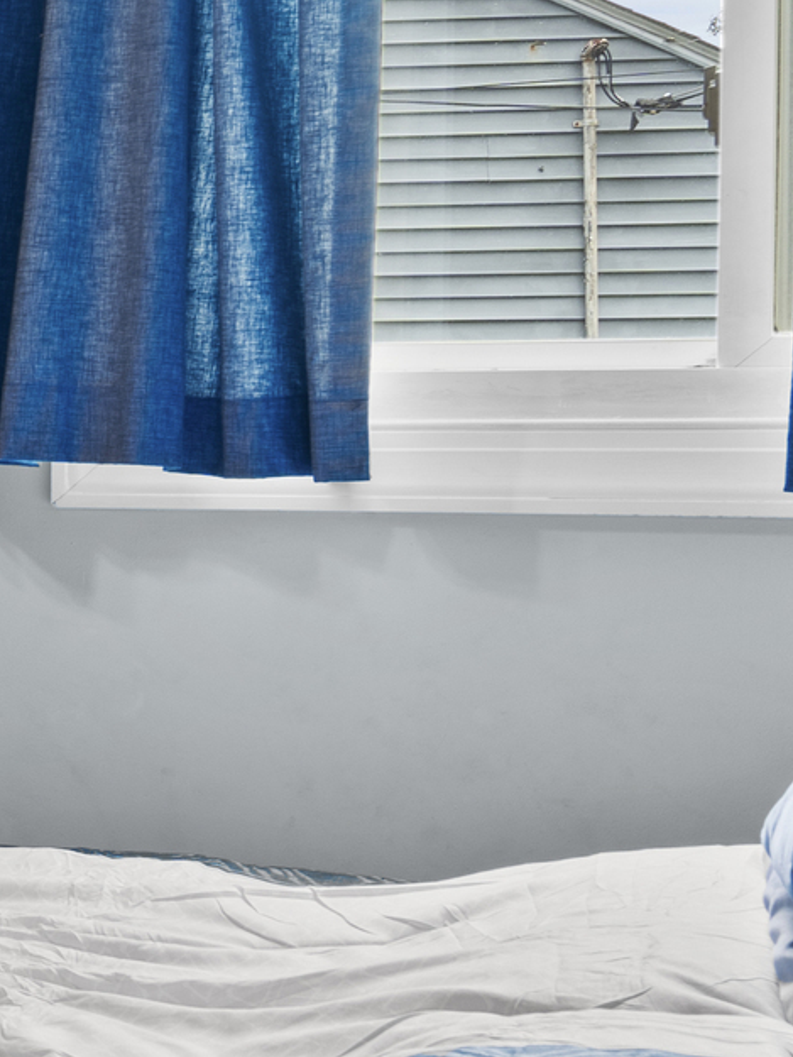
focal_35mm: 85
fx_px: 2595
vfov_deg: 23.0
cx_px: -1131
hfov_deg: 13.0
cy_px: 463
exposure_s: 2
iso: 200
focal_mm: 18
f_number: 9
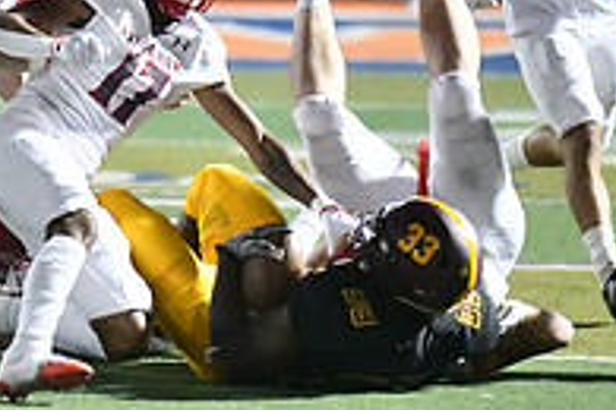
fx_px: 10180
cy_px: 144
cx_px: 41
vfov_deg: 2.3
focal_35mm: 595
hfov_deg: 3.5
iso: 22800
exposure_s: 1/3200
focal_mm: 200
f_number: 2.8
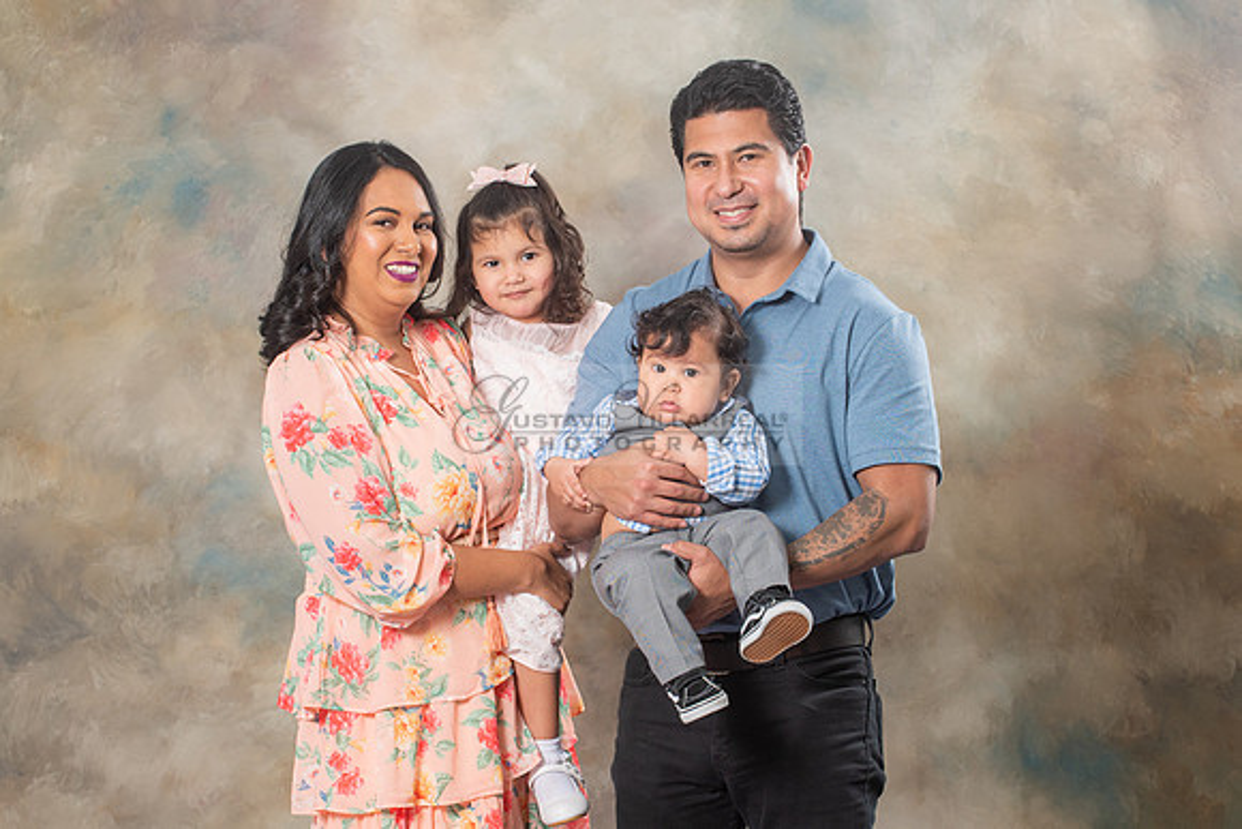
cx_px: 643
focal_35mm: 145
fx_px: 5005
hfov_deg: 14.1
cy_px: 460
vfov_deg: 9.5
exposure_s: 1/125
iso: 200
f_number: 5.6
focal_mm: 105
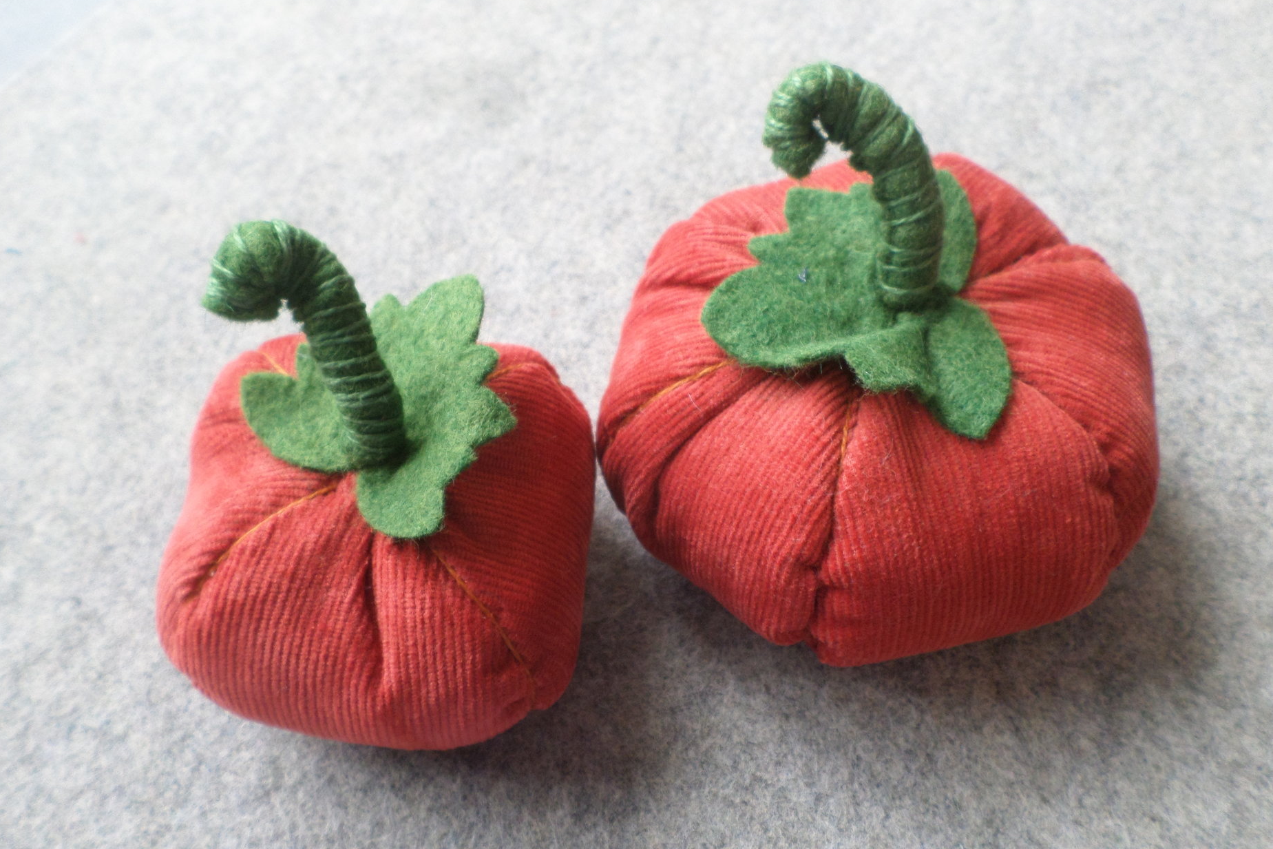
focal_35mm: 27
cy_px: 474
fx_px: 955
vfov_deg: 47.8
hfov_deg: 67.4
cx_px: 635
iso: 100
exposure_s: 1/30
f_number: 2.5
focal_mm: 4.5
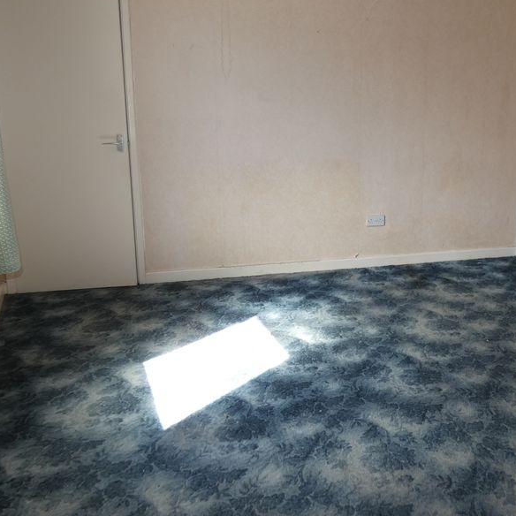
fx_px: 523
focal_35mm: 31
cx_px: 393
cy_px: 191
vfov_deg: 51.9
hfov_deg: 50.2
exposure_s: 1/80
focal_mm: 3.6
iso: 80
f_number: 2.8
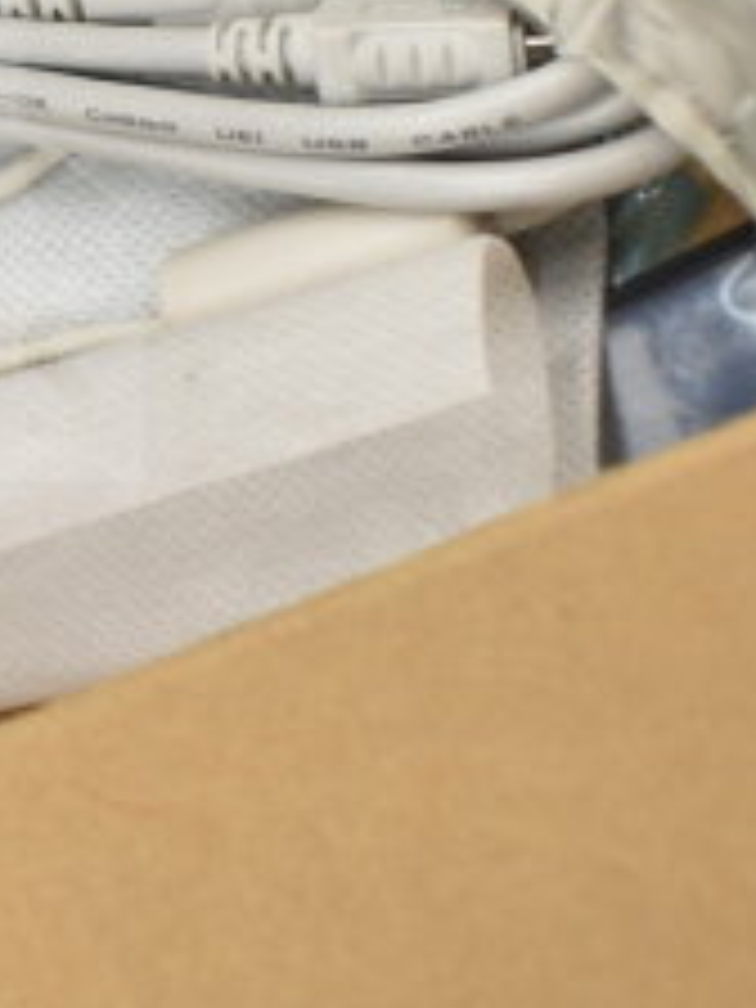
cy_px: 124
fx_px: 3436
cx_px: -364
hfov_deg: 12.0
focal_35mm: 118
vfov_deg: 16.5
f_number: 3.8
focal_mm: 20
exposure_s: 1/30
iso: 280
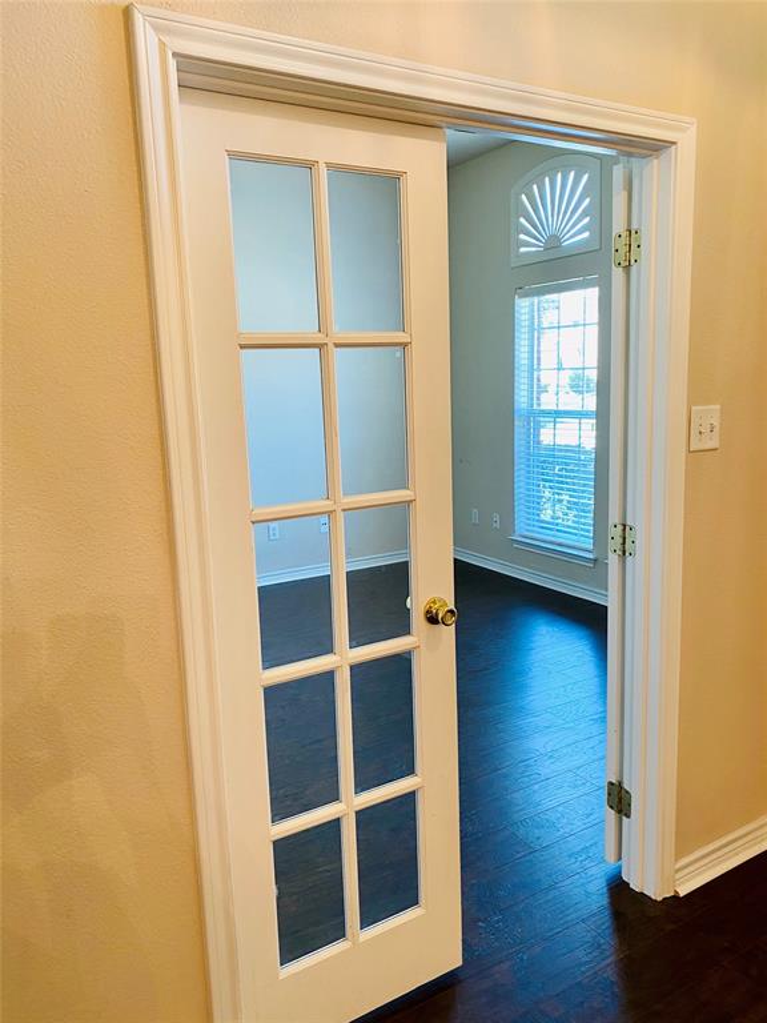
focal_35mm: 26
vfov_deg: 67.3
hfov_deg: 53.1
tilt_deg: -9.1
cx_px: 384
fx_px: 768
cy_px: 512
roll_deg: +1.9
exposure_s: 1/60
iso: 125
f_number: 1.8
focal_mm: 4.25
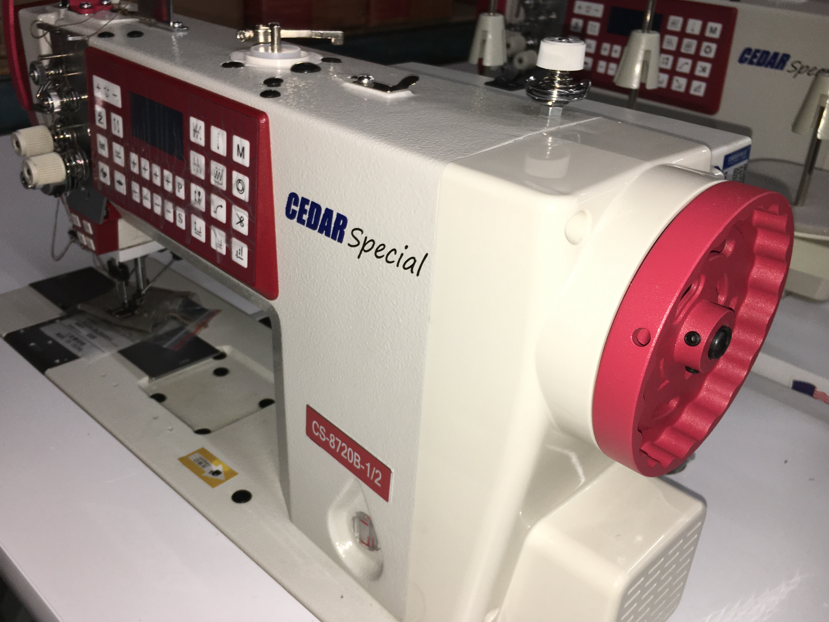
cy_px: 339
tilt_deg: -28.6
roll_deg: -1.0
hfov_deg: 55.2
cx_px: 362
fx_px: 790
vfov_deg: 42.9
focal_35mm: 33
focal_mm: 4.15
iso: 25
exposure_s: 1/31
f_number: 2.2
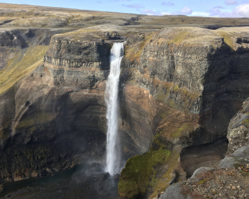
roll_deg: -2.5
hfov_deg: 57.2
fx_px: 228
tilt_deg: -15.9
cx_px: 124
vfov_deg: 47.1
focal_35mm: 31
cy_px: 101
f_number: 2.2
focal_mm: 4.15
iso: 25
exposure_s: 1/545
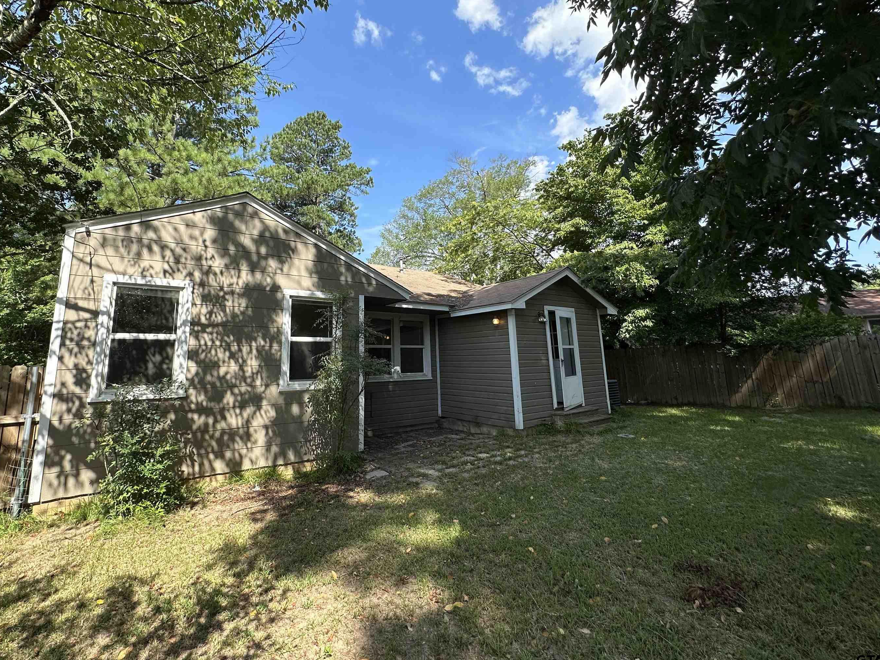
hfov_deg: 94.3
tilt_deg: +10.2
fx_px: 407
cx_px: 406
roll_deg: +1.2
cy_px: 288
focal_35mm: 16
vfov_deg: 77.7
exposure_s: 1/1221
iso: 40
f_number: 2.2
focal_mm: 2.22
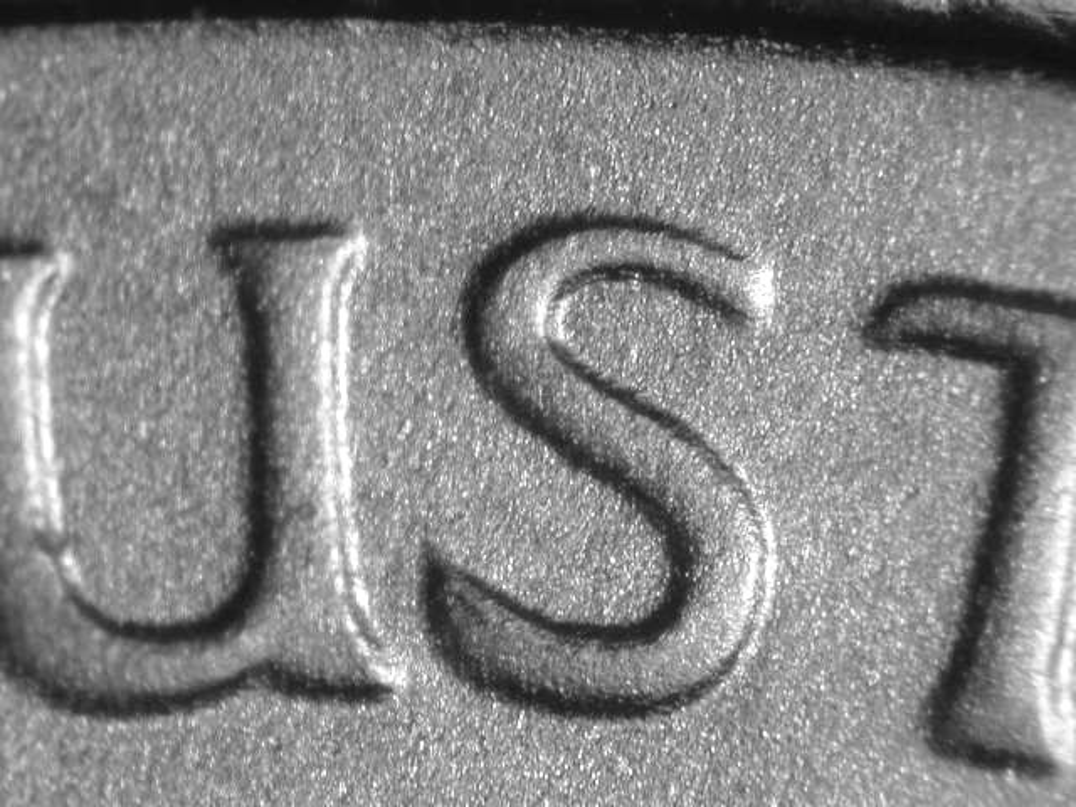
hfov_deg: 12.8
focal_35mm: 154
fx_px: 4787
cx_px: 538
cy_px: 404
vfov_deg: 9.6
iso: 100
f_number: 5.1
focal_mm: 32
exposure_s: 1/9
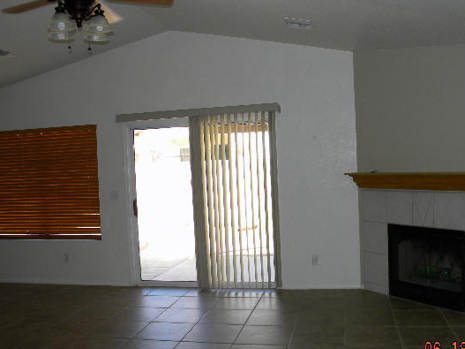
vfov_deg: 41.8
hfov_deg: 53.8
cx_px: 264
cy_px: 181
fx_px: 457
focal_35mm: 34
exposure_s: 1/116
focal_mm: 5
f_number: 3.5
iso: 110
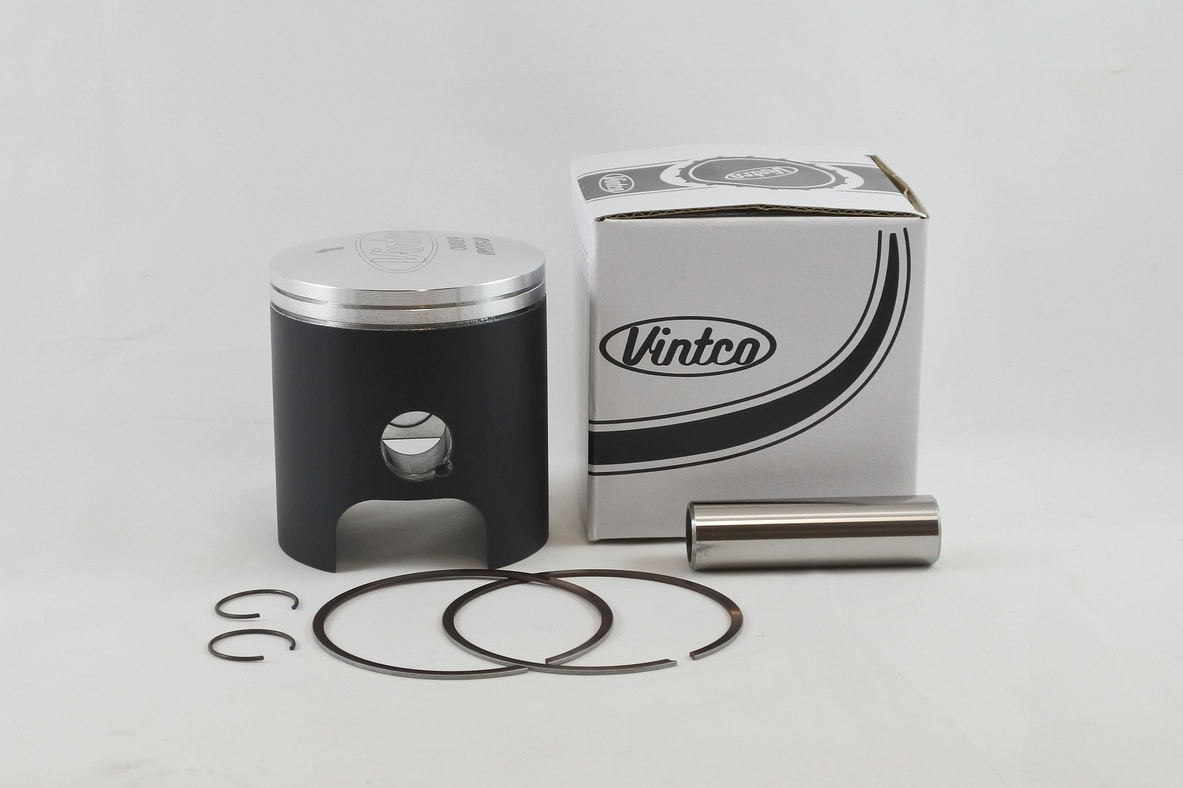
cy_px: 394
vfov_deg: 29.9
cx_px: 592
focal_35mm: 45
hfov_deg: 43.6
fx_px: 1479
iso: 400
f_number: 4.5
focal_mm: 16.8
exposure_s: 1/160
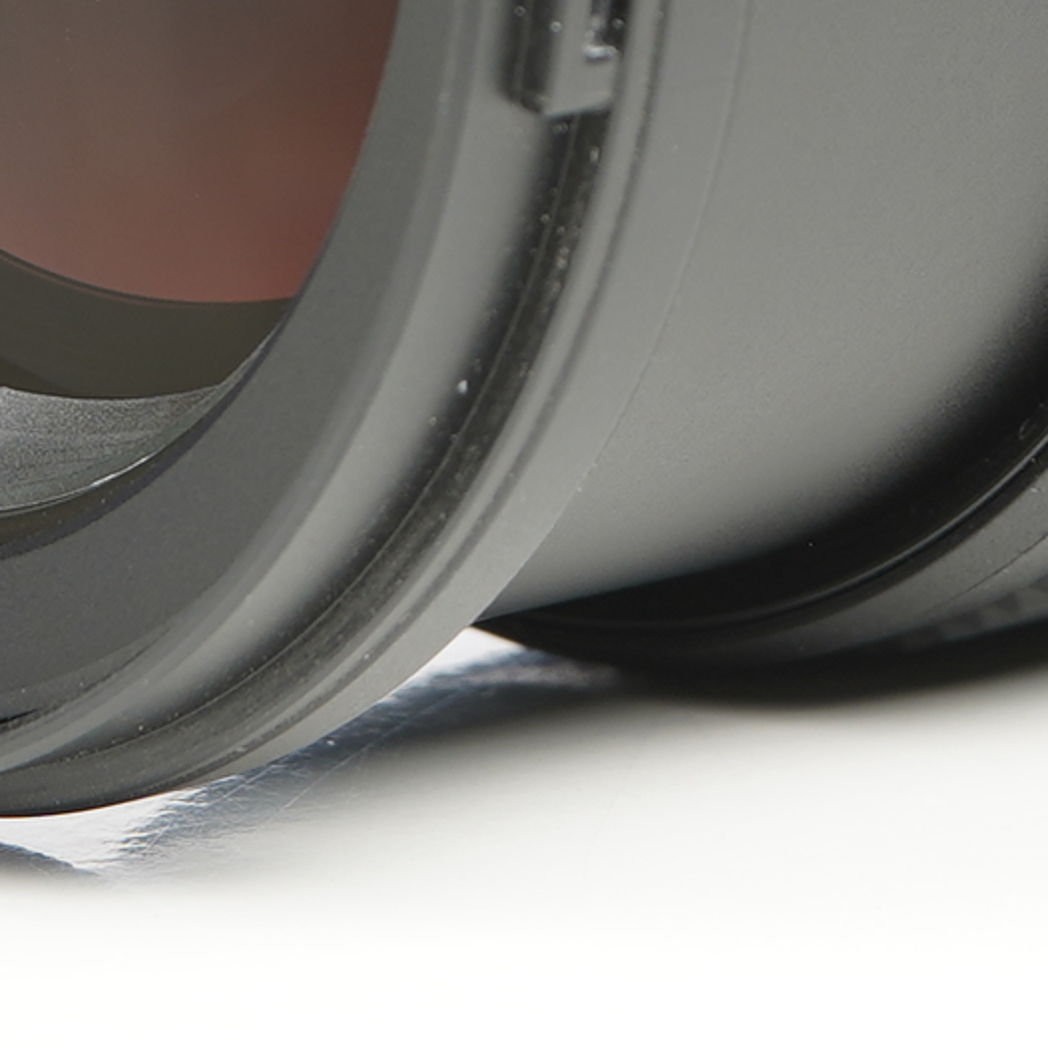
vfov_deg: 6.5
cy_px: -355
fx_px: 9145
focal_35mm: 267
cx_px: 1189
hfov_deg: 6.5
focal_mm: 55
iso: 200
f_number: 11
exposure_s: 1/200
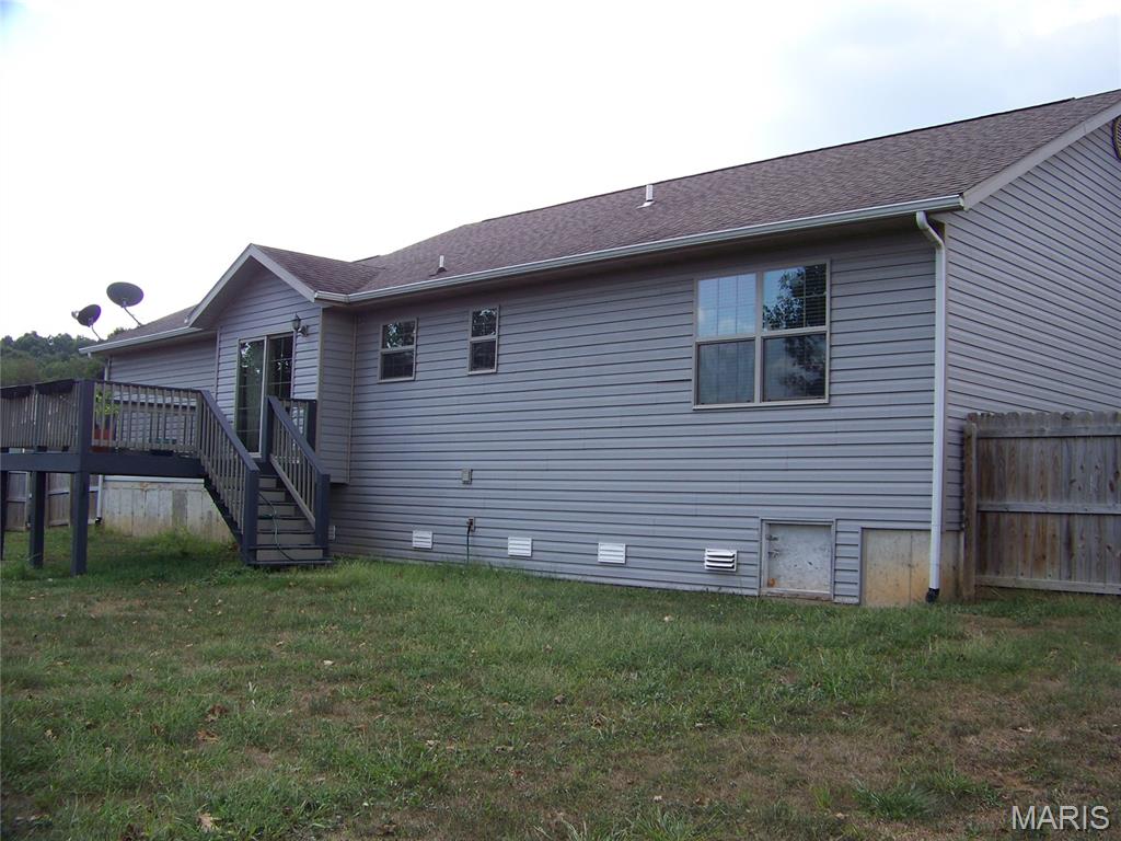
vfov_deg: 39.7
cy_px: 420
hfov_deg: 51.4
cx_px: 560
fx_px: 1166
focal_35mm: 36
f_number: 2.8
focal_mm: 5.85
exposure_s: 1/400
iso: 64
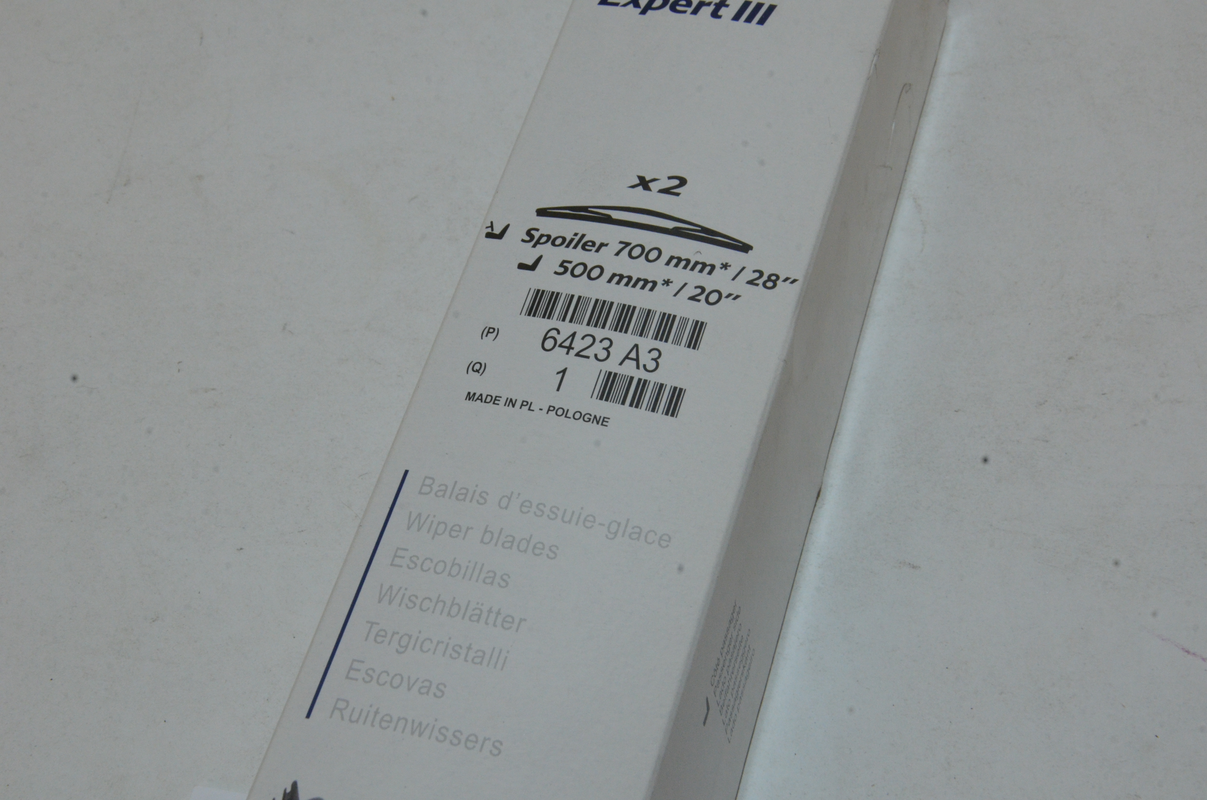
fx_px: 2509
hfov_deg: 27.0
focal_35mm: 75
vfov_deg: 18.1
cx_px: 604
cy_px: 400
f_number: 25
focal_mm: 50
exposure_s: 1/50
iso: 1600
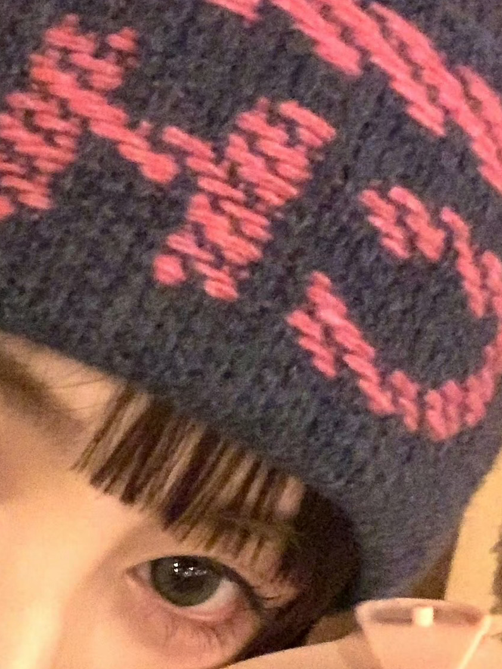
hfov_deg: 15.9
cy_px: 564
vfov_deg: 21.9
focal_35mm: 88
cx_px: -156
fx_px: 1702
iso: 800
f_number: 2.2
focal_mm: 2.87
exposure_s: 1/16
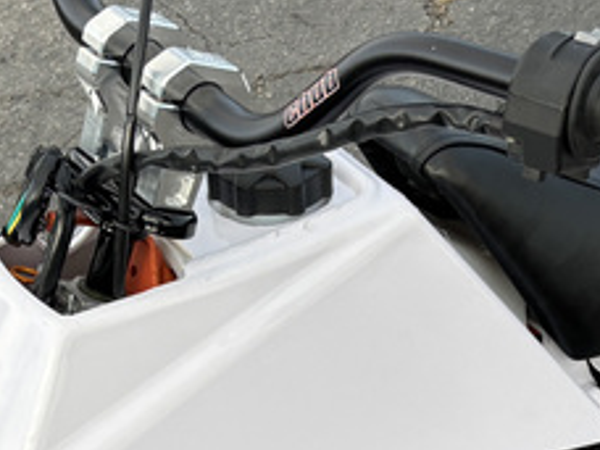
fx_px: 1976
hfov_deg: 17.2
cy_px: 639
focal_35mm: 114
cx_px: 408
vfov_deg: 12.5
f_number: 1.6
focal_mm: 5.96
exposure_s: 1/146
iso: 40
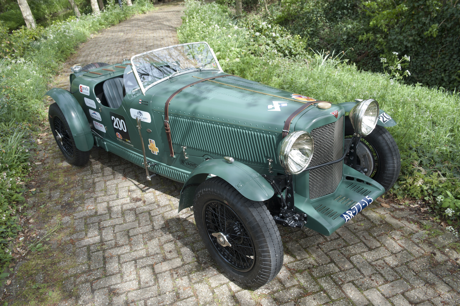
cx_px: 230
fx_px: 409
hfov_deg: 58.7
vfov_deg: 41.1
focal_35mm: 32
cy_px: 153
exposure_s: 1/125
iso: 400
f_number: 7.1
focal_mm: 32
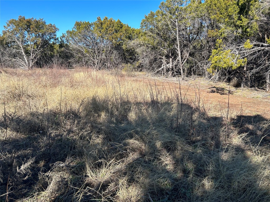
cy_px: 101
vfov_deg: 53.1
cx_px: 135
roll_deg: -0.9
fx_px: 203
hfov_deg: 67.3
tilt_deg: -11.3
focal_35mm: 26
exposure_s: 1/1751
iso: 50
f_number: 1.5
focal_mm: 5.7
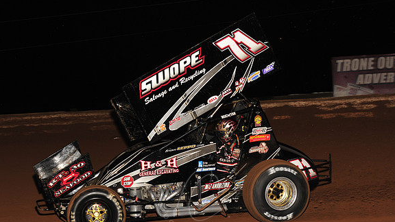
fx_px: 1016
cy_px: 131
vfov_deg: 12.5
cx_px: 198
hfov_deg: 22.0
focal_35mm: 97
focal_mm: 92
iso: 1000
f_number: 8
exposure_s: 1/320
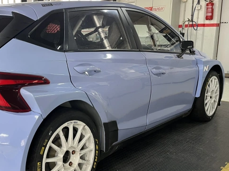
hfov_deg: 42.2
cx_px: 51
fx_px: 284
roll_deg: +1.2
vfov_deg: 33.5
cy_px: 99
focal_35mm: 43
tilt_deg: -12.8
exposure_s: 1/50
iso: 100
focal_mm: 5.1
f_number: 1.6
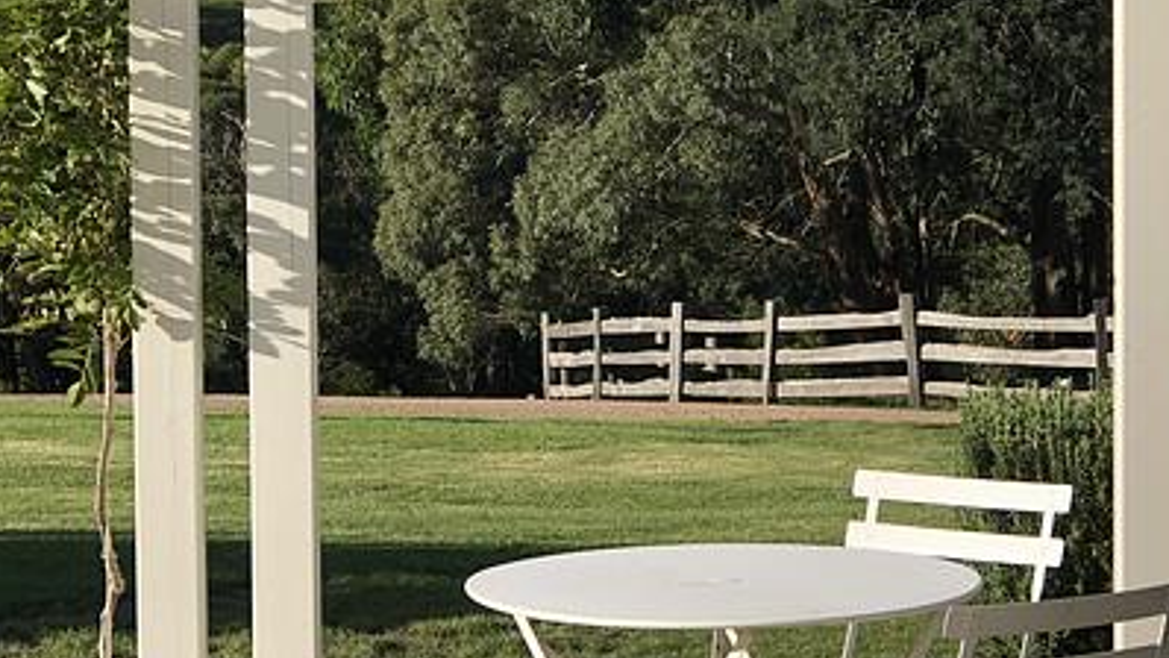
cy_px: 278
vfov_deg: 12.5
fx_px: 3007
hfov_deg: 21.9
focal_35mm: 97
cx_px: 743
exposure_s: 1/695
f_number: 2.8
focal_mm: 6.6
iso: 20
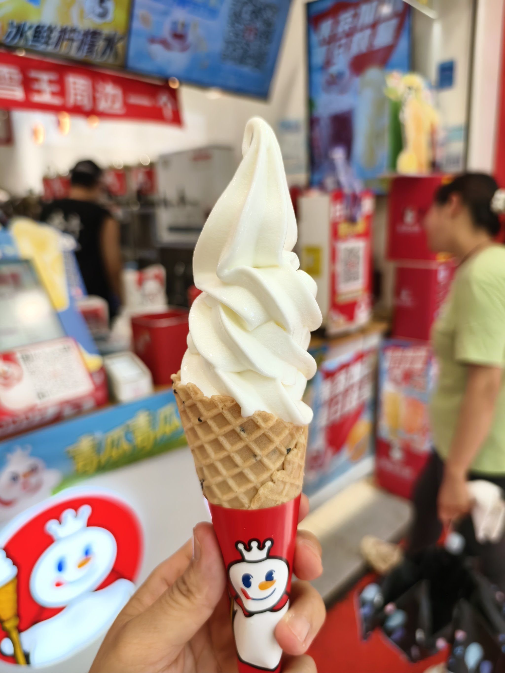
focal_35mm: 23
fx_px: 447
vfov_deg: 73.9
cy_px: 336
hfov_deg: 58.9
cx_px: 252
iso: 430
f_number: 1.57
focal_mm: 5.6
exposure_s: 1/625
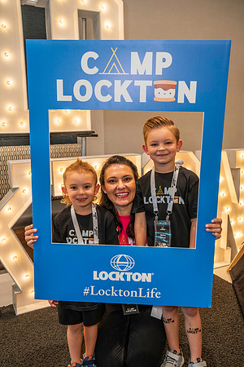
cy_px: 184
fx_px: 325
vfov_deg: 58.7
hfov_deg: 41.1
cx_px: 122
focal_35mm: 32
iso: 1000
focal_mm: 32
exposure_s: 1/160
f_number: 4
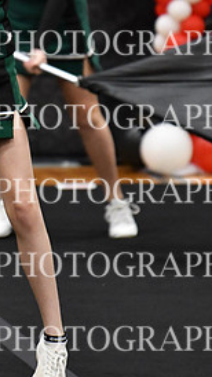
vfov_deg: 3.2
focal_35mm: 665
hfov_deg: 1.8
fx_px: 6650
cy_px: 80
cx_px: -16
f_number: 2.8
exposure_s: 1/800
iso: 4000
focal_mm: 200
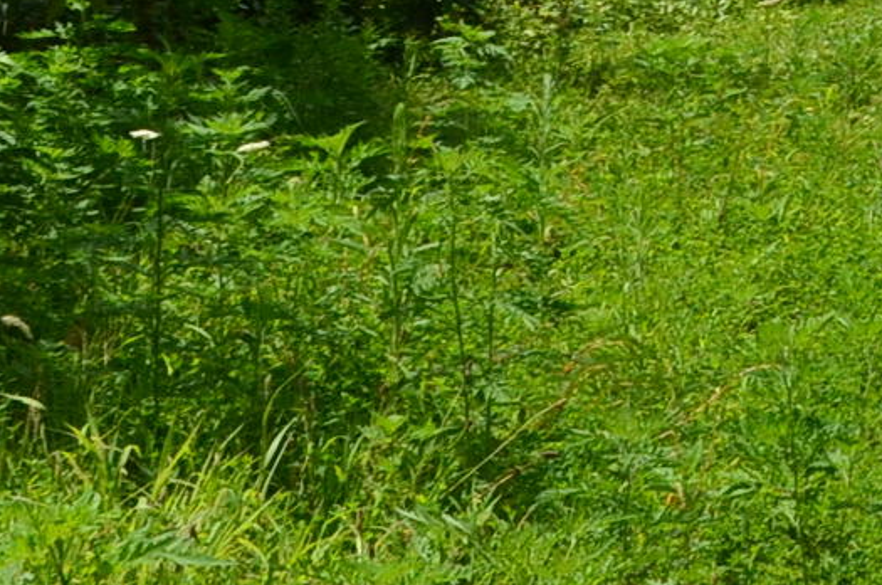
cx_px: 1384
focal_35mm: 197
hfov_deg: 10.1
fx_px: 4818
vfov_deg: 6.9
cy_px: -261
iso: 200
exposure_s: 1/250
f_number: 10
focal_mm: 28
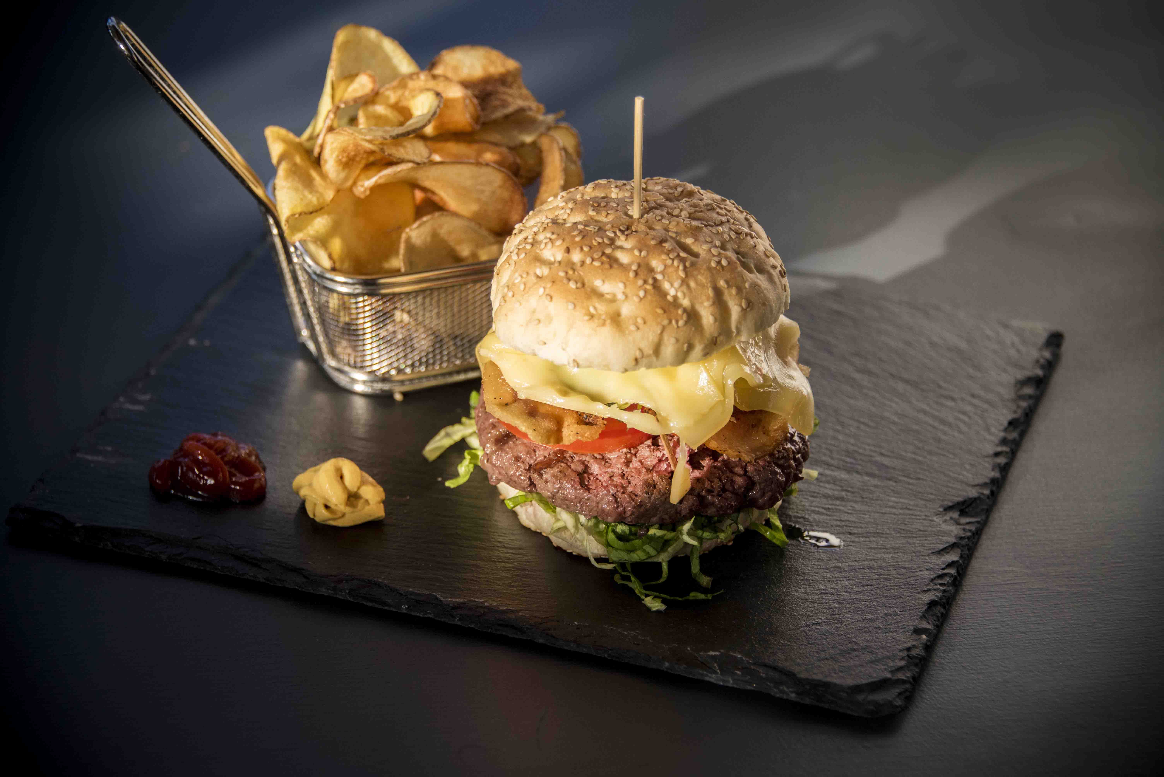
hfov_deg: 18.3
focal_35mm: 112
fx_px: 3623
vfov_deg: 12.2
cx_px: 582
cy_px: 388
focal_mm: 112
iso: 800
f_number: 5.3
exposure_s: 1/1600
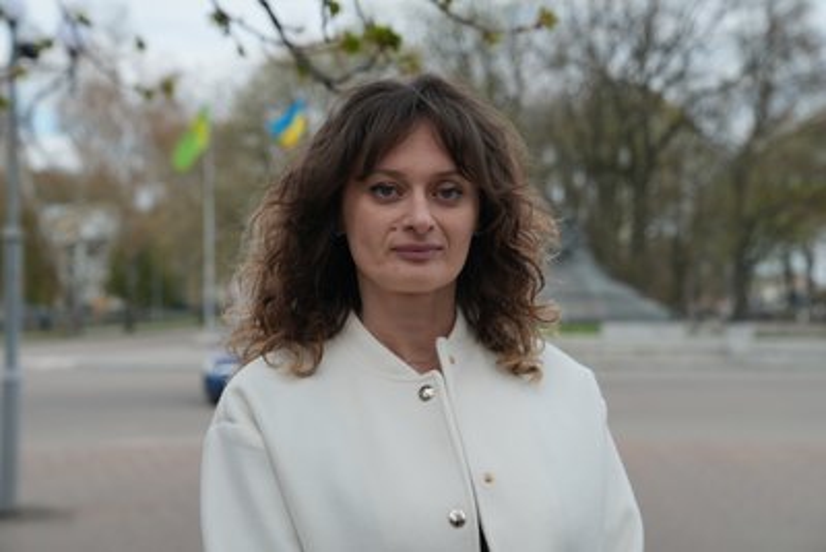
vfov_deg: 25.1
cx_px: 413
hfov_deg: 36.9
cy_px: 276
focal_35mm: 54
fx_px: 1239
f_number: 4
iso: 320
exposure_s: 1/100
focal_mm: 54
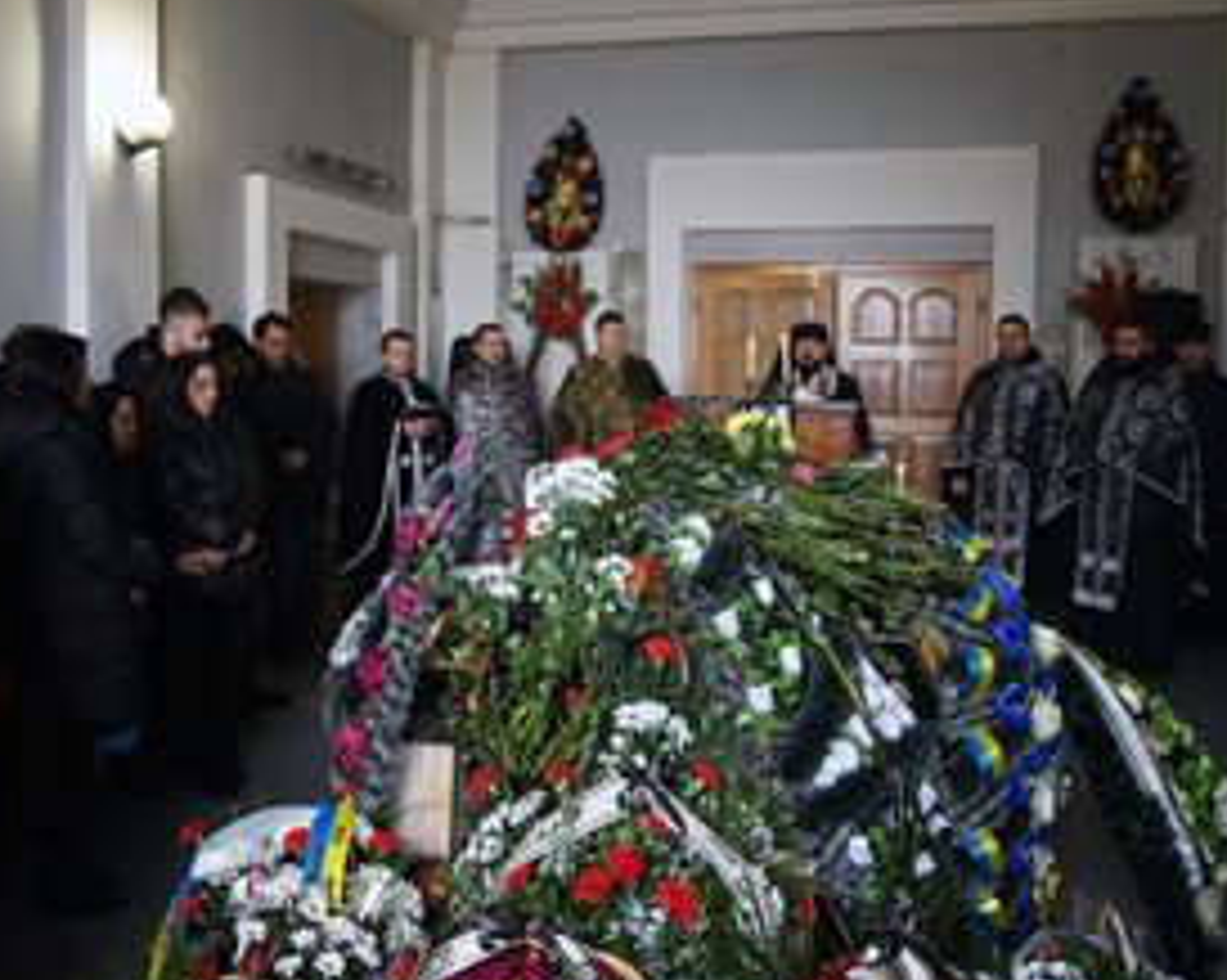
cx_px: 562
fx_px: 1198
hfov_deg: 54.2
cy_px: 456
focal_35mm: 33
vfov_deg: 44.5
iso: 2000
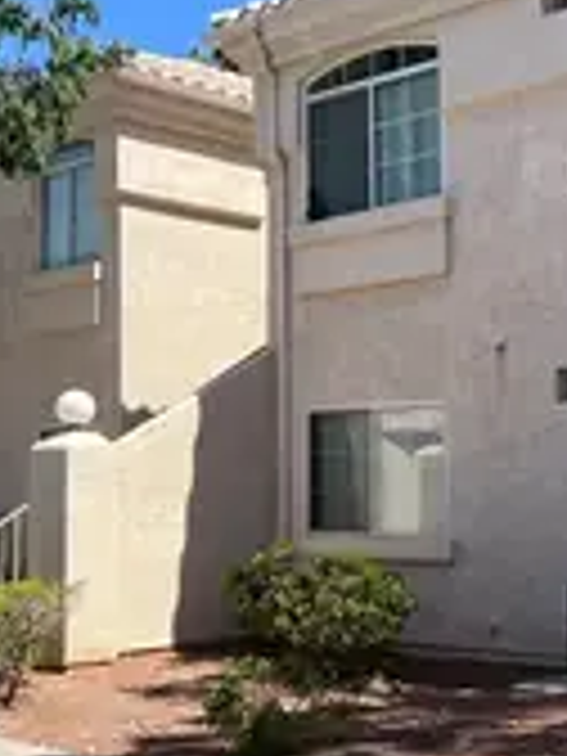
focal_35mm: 62
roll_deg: +0.1
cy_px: 423
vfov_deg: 31.2
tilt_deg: +2.3
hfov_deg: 22.6
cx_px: 580
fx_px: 1354
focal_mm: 5.7
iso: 50
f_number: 1.5
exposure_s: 1/2513
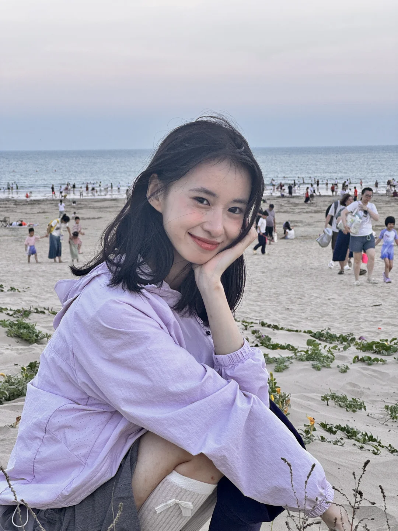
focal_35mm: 77
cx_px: 199
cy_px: 266
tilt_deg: -3.9
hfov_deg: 19.1
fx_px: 1180
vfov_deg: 25.3
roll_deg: -0.5
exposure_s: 1/99
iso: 50
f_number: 2.8
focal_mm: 9
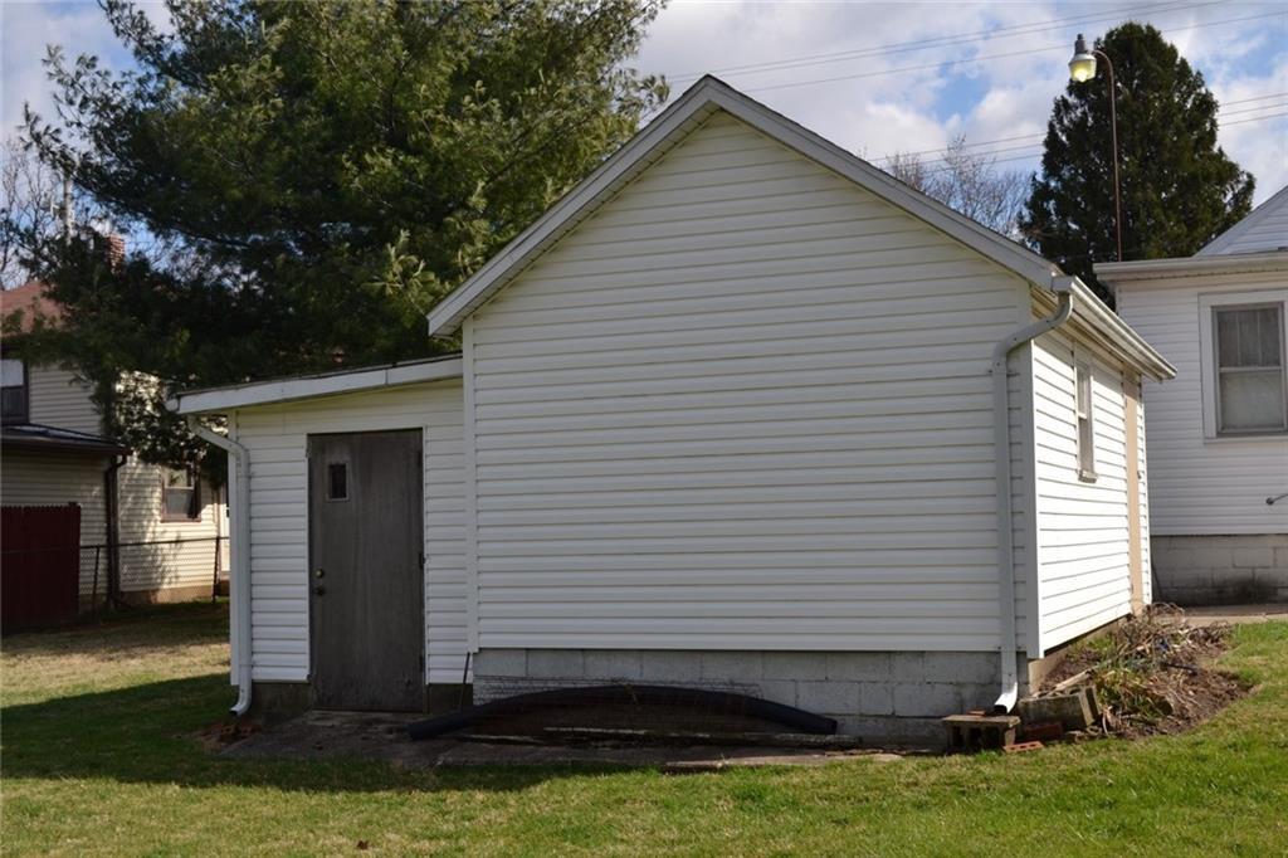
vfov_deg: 29.8
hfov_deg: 43.6
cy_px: 429
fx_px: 1609
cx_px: 644
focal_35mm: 45
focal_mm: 30
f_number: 8
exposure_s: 1/250
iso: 100
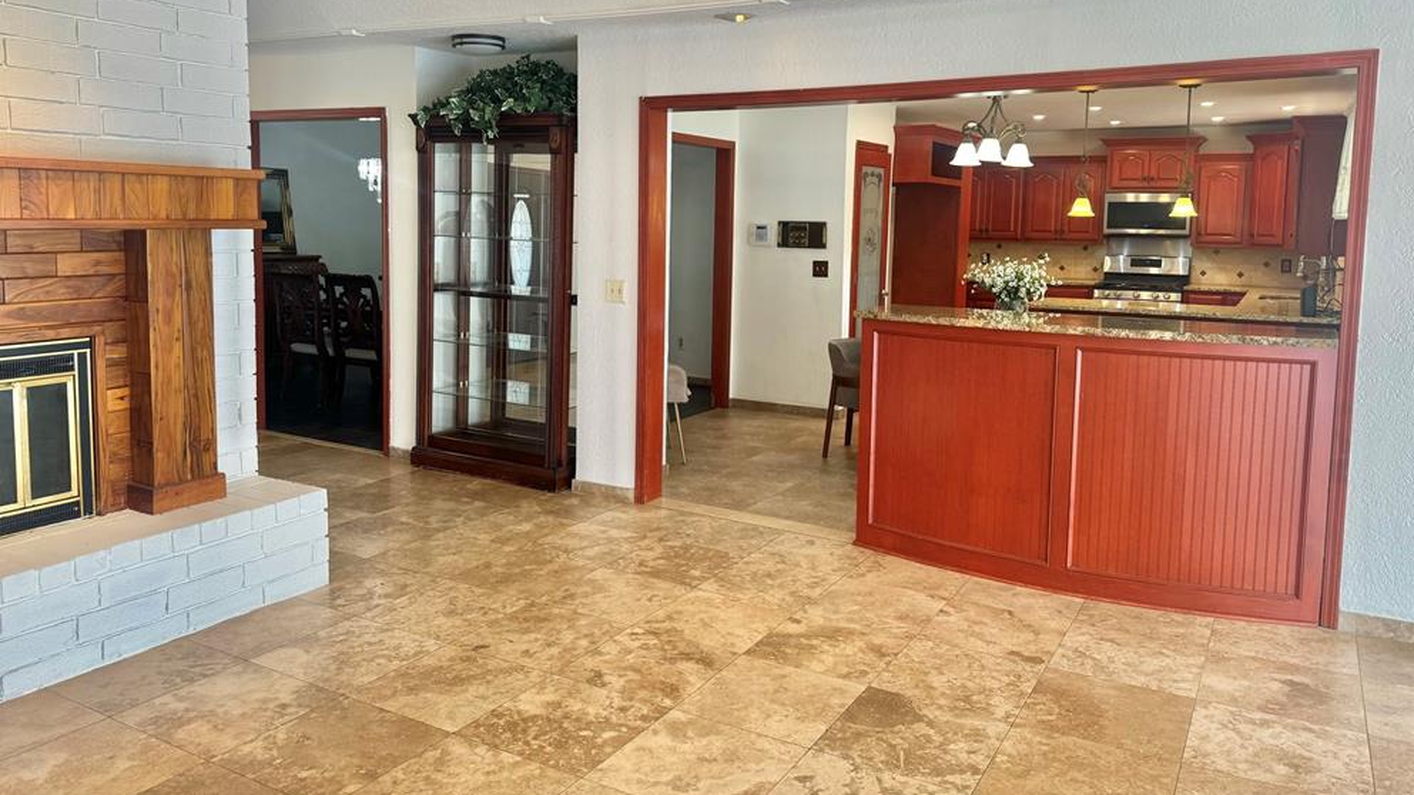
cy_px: 311
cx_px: 707
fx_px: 1012
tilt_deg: -5.0
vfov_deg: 42.6
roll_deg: -1.1
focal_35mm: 27
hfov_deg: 69.9
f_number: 1.78
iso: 100
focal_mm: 6.76
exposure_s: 1/120
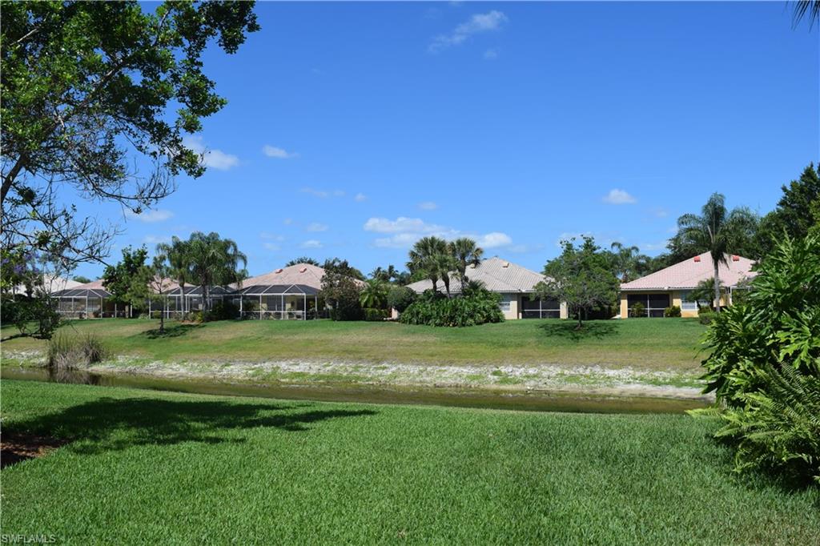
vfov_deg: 43.6
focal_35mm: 30
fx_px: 683
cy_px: 273
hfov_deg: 61.9
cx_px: 410
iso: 200
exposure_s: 1/400
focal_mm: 20
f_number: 10
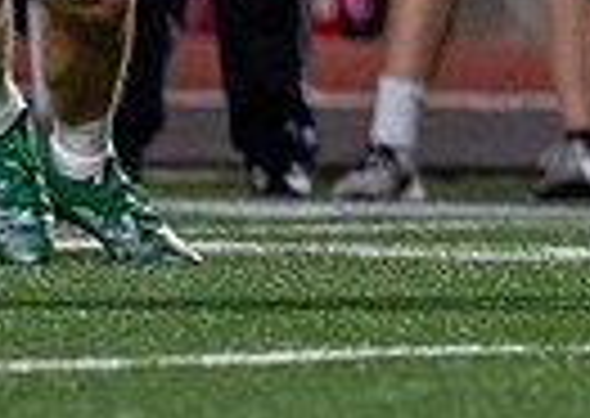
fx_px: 31437
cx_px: 1577
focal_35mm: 1880
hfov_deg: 1.1
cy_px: -375
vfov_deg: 0.8
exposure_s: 1/1250
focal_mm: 200
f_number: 2.8
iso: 2500
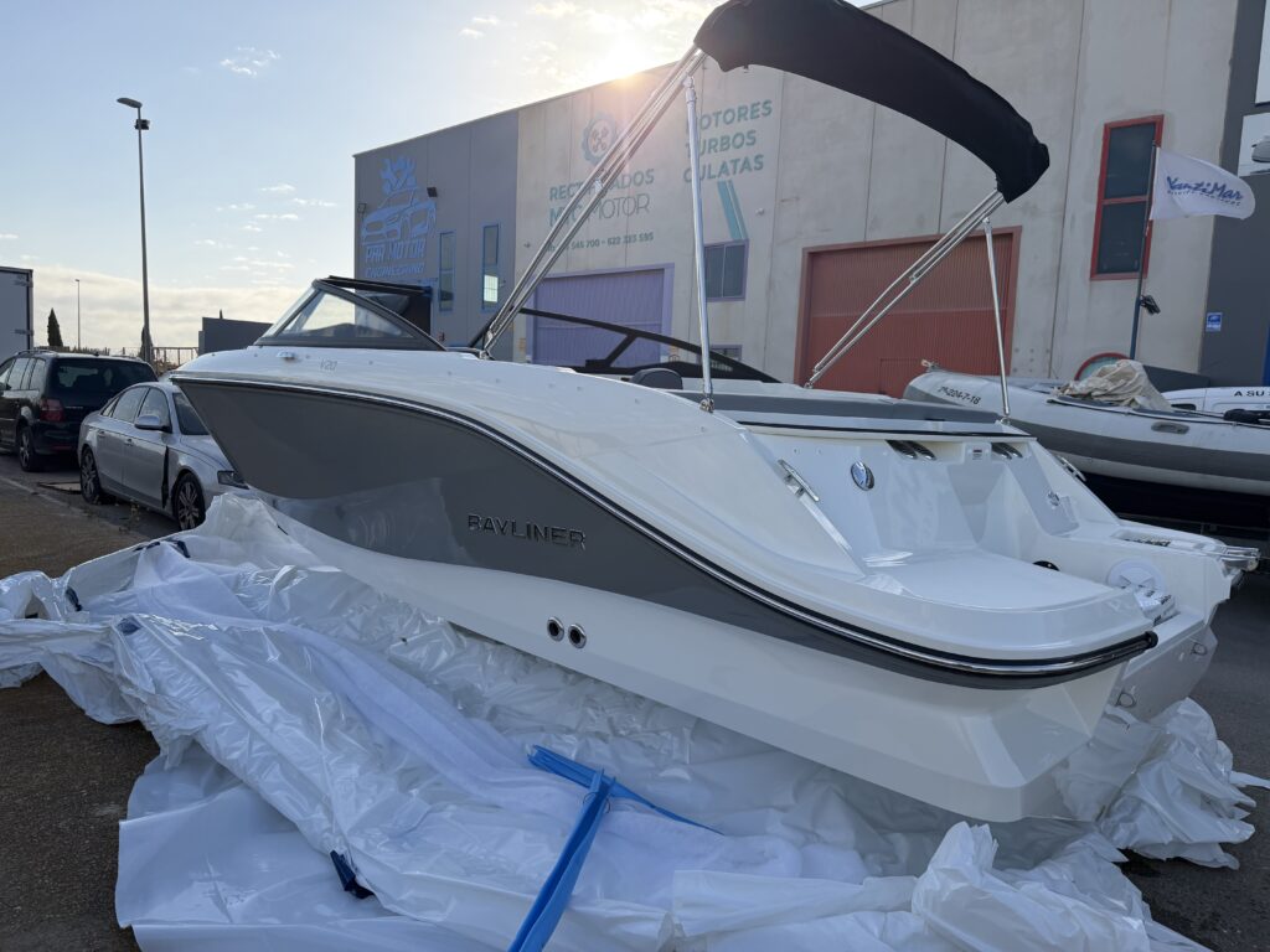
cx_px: 635
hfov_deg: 71.6
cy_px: 476
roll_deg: -2.5
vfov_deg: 56.8
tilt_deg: -5.3
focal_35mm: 24
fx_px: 881
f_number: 1.78
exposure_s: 1/4405
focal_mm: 6.76
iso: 100
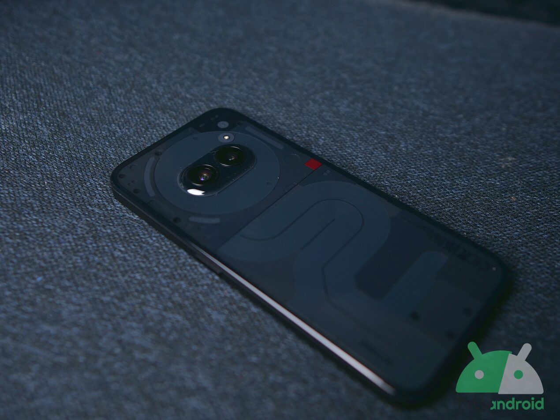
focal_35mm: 32
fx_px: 518
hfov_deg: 56.8
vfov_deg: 44.2
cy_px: 210
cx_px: 280
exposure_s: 1/100
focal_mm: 16
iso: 200
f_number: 1.8
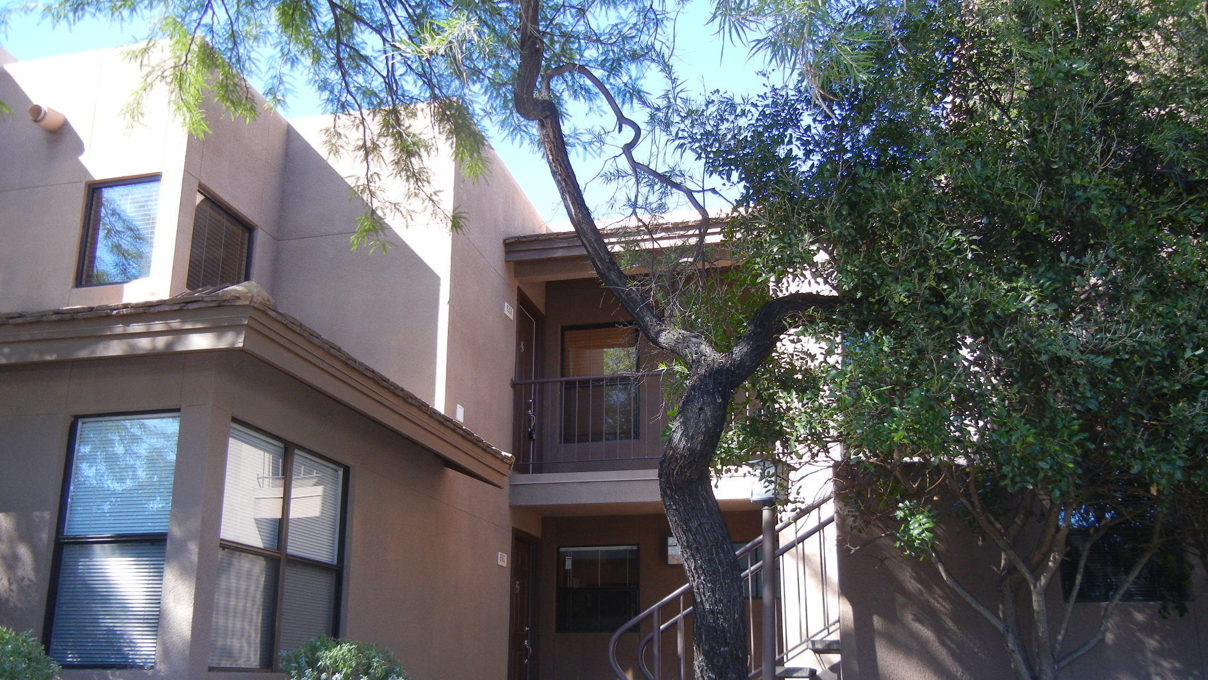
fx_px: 1057
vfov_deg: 35.5
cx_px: 599
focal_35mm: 33
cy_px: 415
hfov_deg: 59.5
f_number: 3.5
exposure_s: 1/315
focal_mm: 5.4
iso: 230
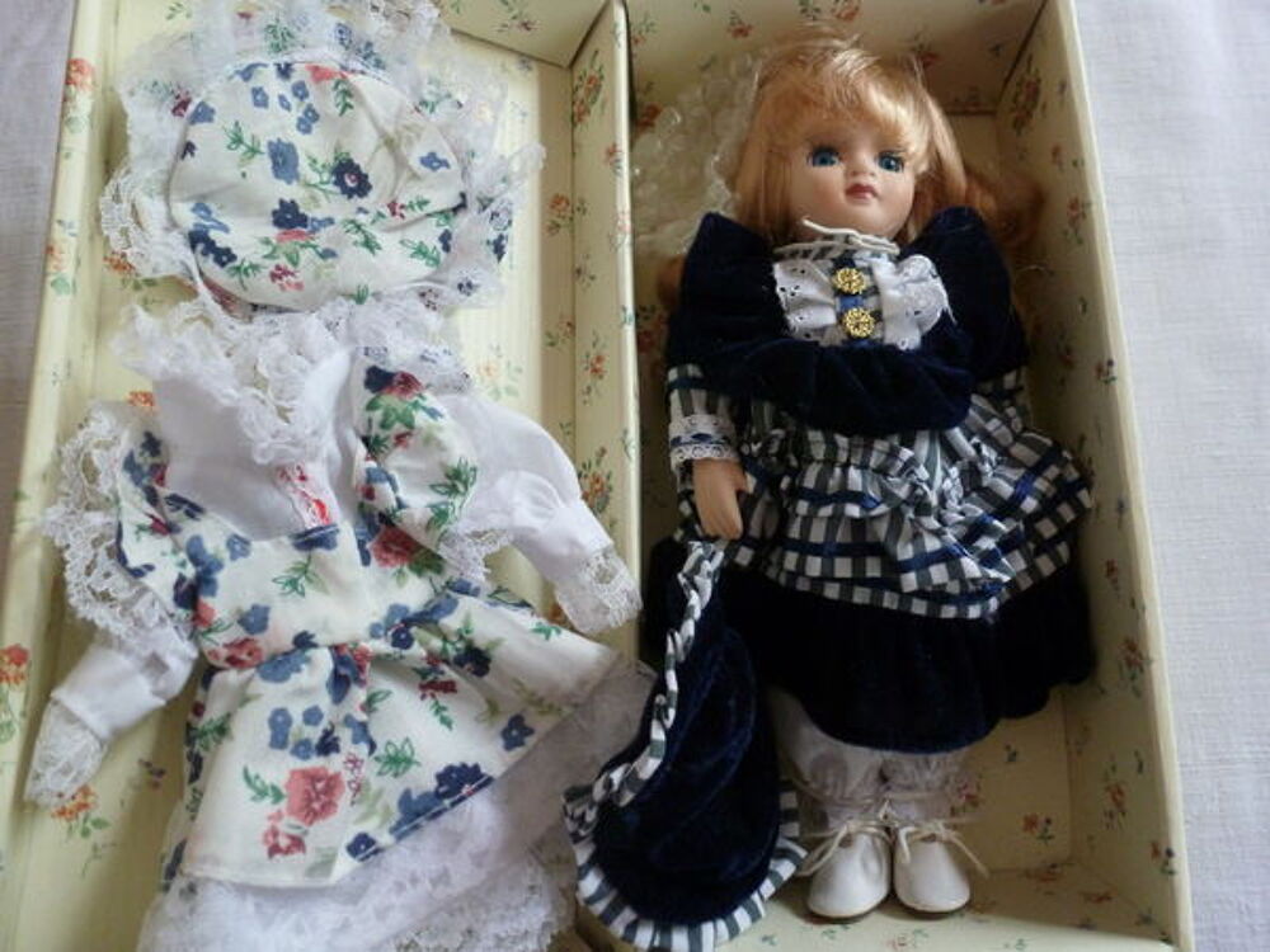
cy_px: 476
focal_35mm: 24
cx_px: 635
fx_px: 881
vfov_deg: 56.8
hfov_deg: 71.6
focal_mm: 4.3
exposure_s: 1/40
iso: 400
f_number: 3.3
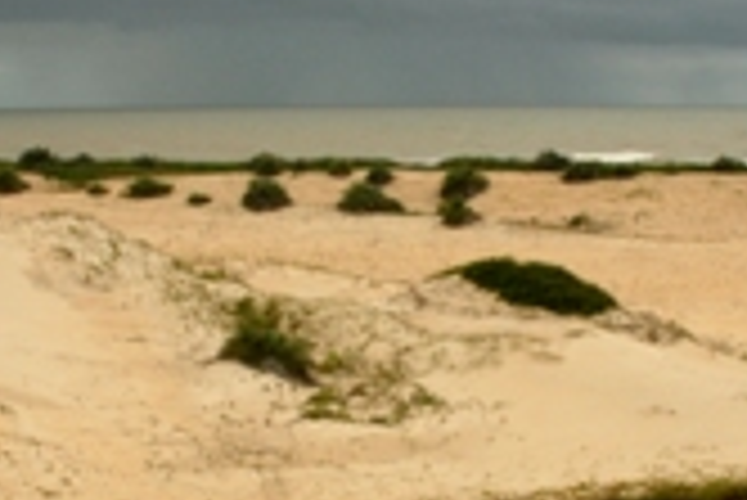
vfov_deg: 18.6
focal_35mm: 73
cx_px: 346
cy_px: 369
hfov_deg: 27.7
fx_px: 1516
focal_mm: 18
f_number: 8
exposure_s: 1/200
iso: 100
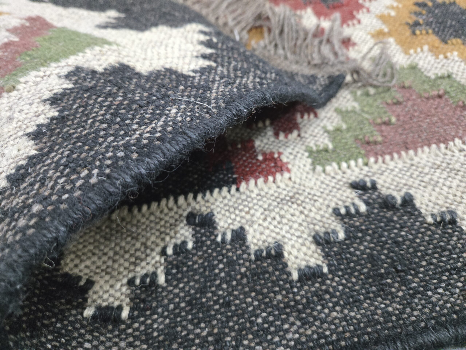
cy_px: 175
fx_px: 310
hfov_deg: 73.9
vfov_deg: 58.9
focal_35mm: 23
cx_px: 233
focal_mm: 5.4
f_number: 1.8
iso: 1600
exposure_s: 1/100
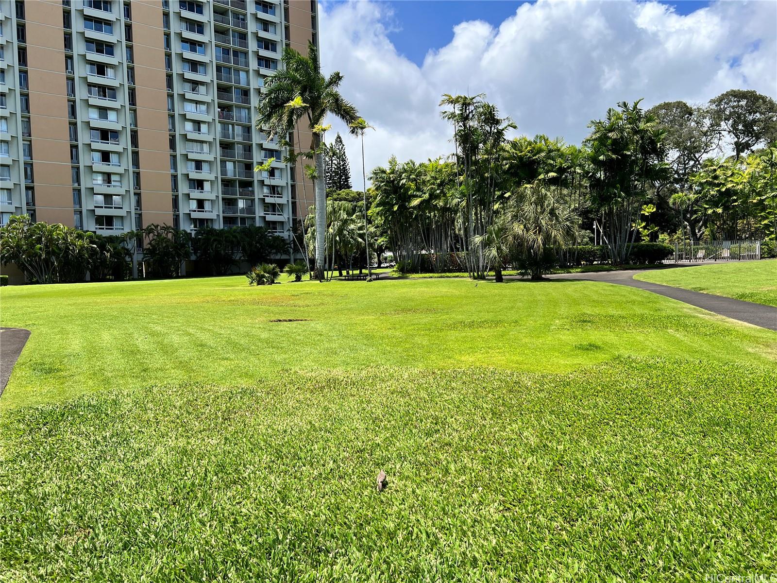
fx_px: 584
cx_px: 388
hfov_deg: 67.3
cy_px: 292
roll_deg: +1.3
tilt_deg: -2.1
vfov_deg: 53.1
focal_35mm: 26
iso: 50
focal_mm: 5.7
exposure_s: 1/2915
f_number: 1.5
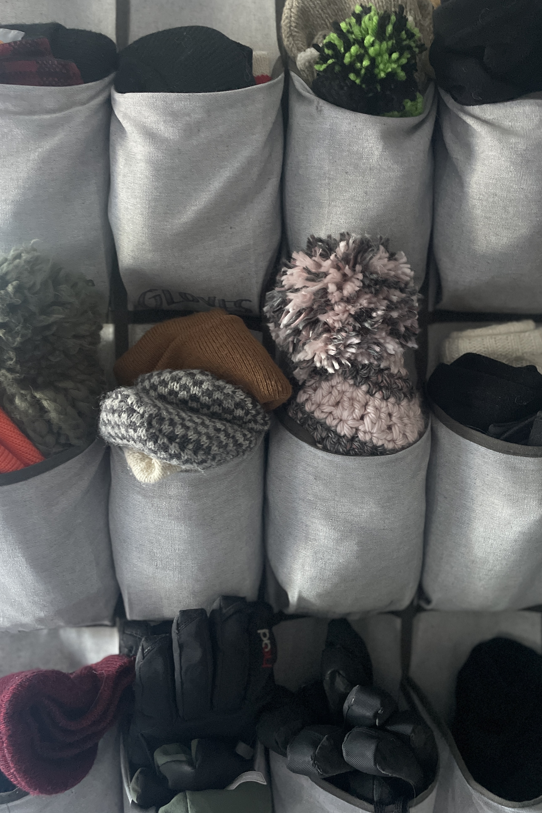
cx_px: 257
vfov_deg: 65.5
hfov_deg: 46.4
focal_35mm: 28
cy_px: 399
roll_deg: -0.6
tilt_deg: -5.0
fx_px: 632
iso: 800
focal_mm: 4.2
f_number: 1.6
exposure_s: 1/30
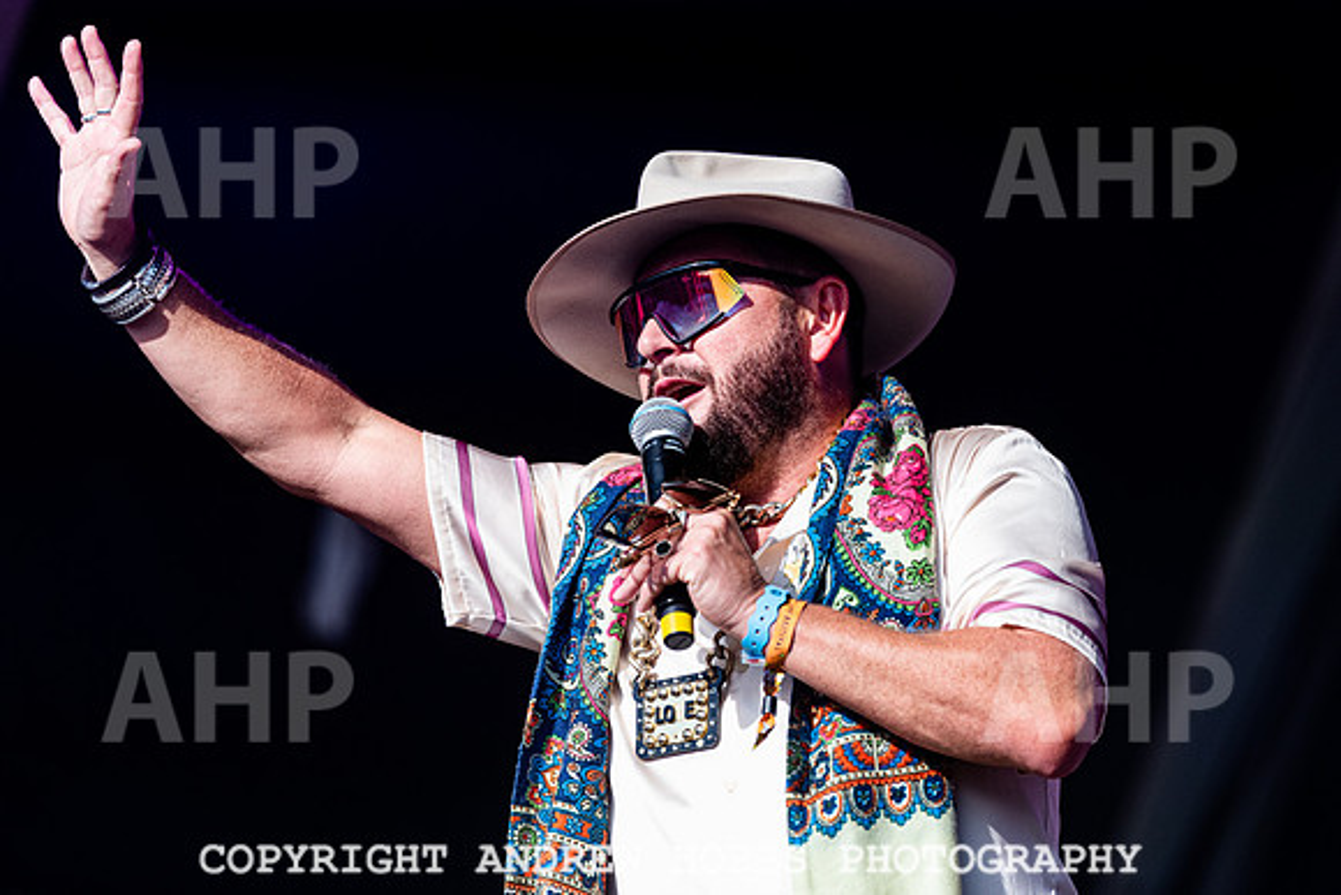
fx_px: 7598
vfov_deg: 6.7
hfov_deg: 10.1
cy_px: 390
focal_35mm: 204
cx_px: 799
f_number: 2.8
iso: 640
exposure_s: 1/6400
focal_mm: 165
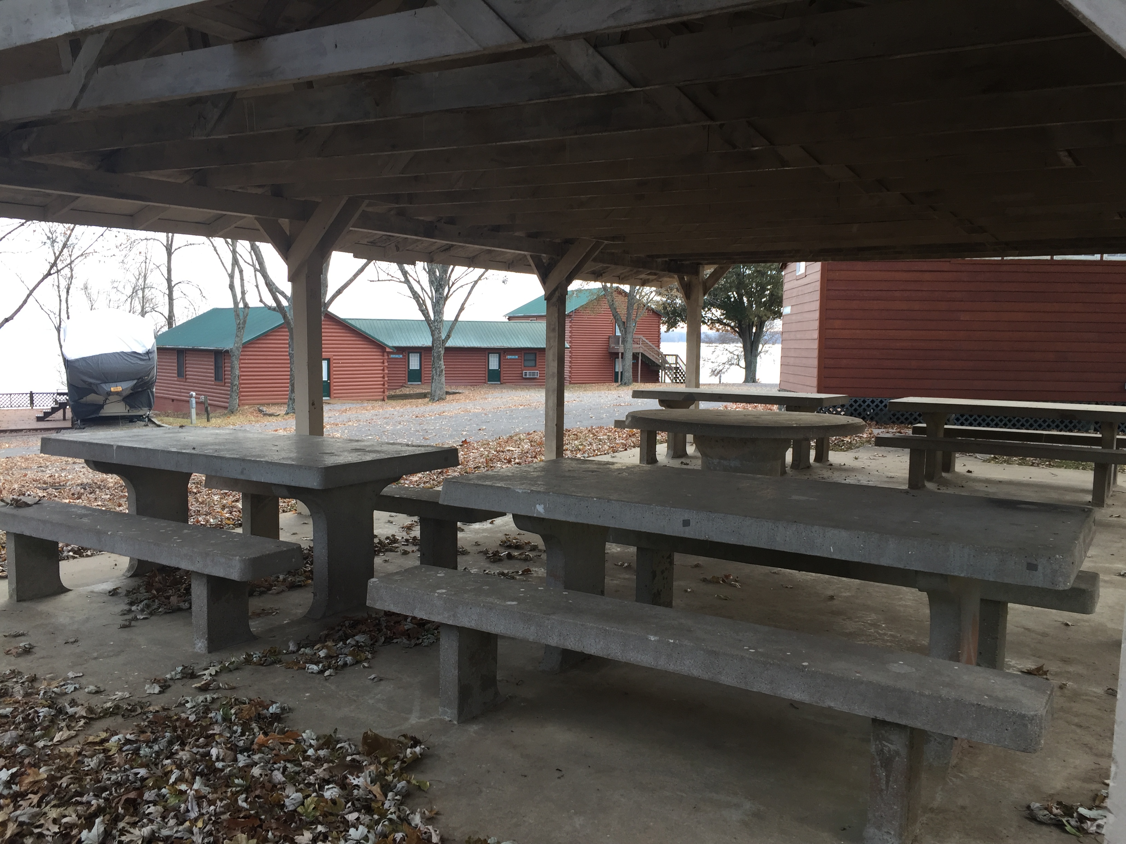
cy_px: 422
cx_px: 563
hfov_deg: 61.7
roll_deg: -0.7
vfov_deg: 48.2
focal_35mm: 29
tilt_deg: -5.3
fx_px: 943
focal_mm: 4.15
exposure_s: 1/60
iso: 32
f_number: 2.2
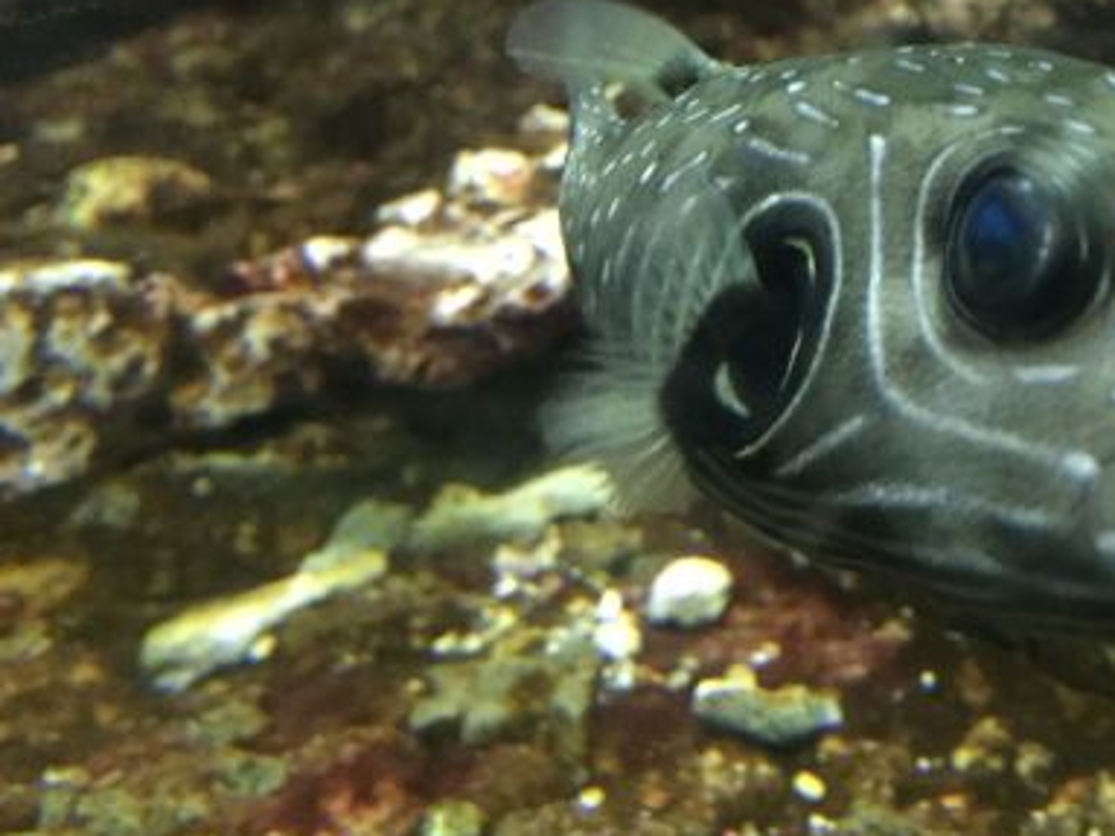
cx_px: 856
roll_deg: -0.1
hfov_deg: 35.3
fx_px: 1707
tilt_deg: -23.0
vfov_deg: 27.0
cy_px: 170
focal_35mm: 53
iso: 320
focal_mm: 4.15
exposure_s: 1/15
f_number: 2.2
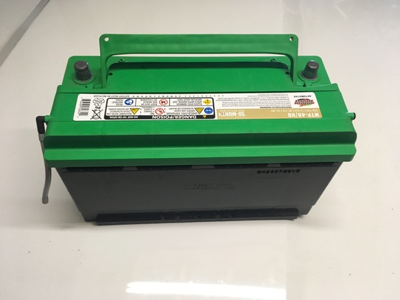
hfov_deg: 61.7
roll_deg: -0.4
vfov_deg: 48.2
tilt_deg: -42.3
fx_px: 335
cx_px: 200
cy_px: 150
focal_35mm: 29
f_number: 2.2
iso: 125
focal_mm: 4.15
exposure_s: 1/30
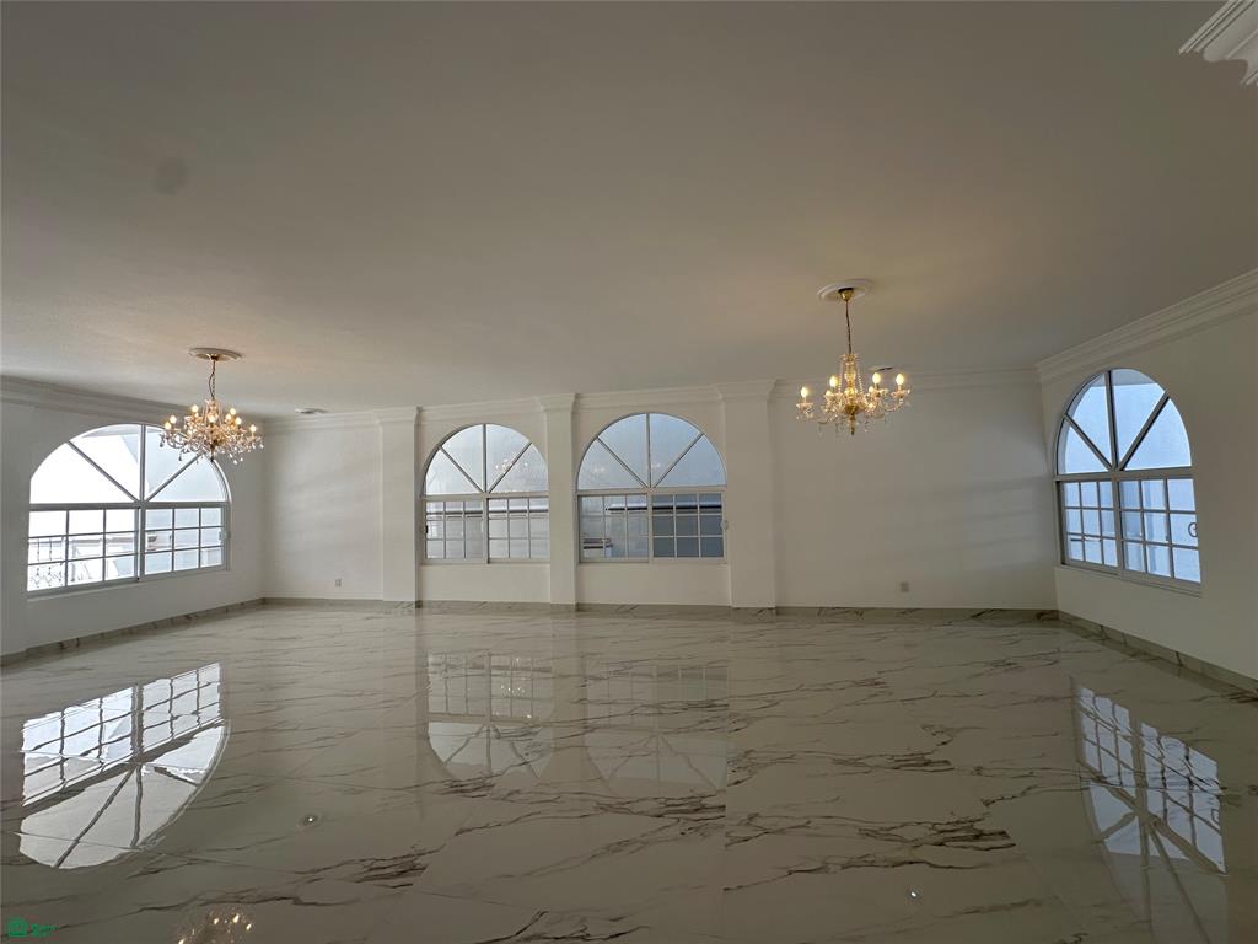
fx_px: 509
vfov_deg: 85.7
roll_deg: +1.9
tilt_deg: +3.2
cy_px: 472
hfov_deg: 102.1
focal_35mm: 14
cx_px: 629
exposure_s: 1/289
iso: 40
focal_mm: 2.22
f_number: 2.2
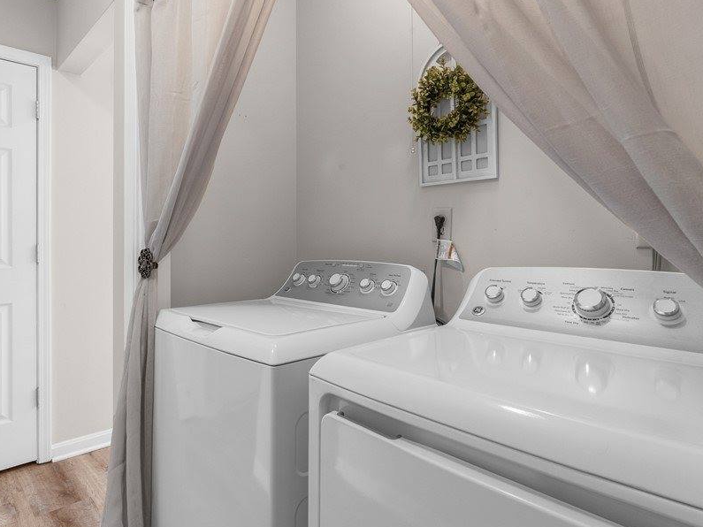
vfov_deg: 63.4
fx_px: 426
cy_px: 245
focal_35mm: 21
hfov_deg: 78.5
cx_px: 298
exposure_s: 1/2.5
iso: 800
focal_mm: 16
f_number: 11
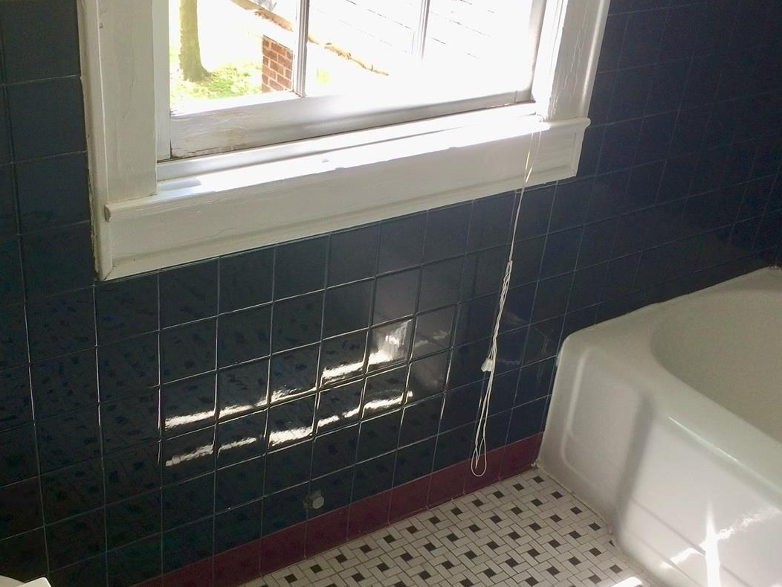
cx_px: 320
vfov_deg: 32.1
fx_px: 1017
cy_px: 344
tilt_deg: -32.4
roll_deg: -5.4
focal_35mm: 45
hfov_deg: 41.9
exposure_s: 1/60
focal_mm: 4.15
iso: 40
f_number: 2.2
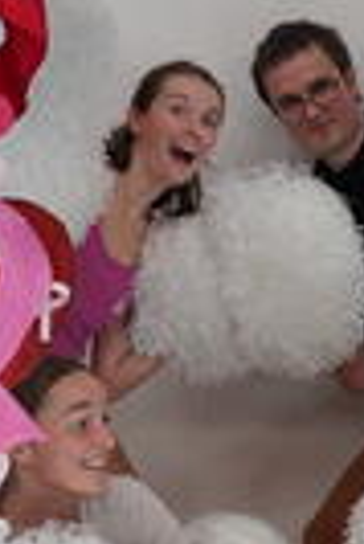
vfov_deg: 21.5
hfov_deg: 14.5
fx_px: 1420
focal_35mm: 94
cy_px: 389
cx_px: 272
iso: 500
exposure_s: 1/160
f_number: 4
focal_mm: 31.3
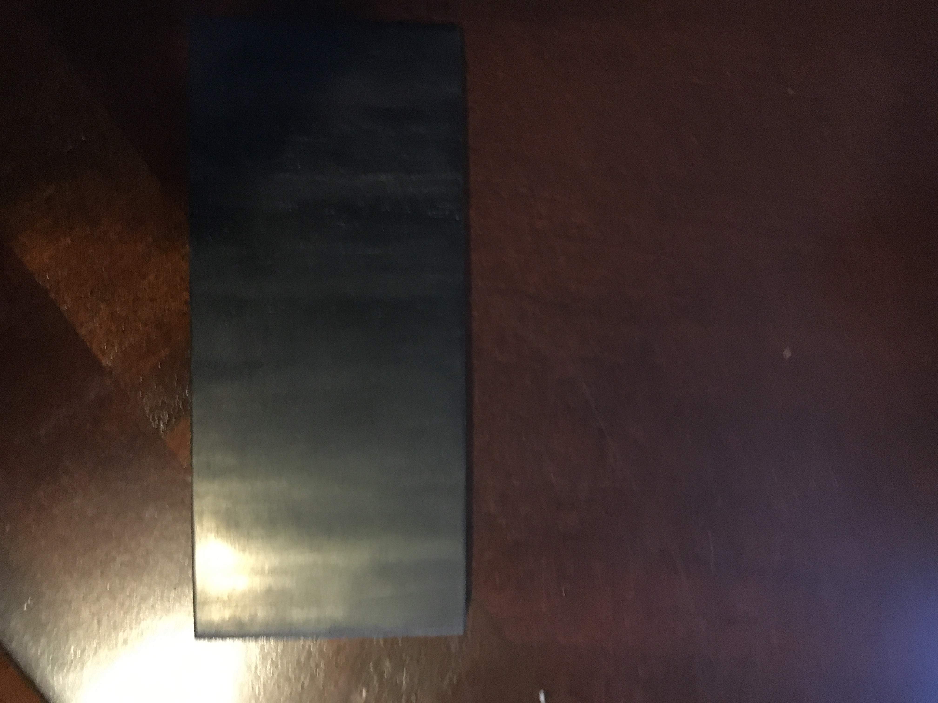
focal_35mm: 29
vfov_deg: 48.2
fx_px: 786
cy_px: 352
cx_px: 469
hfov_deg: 61.7
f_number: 2.2
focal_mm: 4.15
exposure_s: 1/15
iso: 640
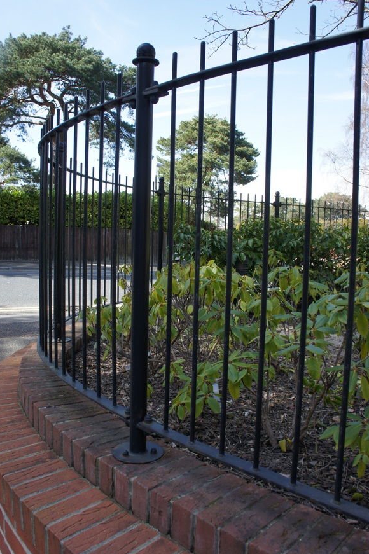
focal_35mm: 31
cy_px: 275
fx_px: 477
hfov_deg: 42.3
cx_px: 182
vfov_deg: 60.3
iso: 200
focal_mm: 20
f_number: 7.1
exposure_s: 1/125
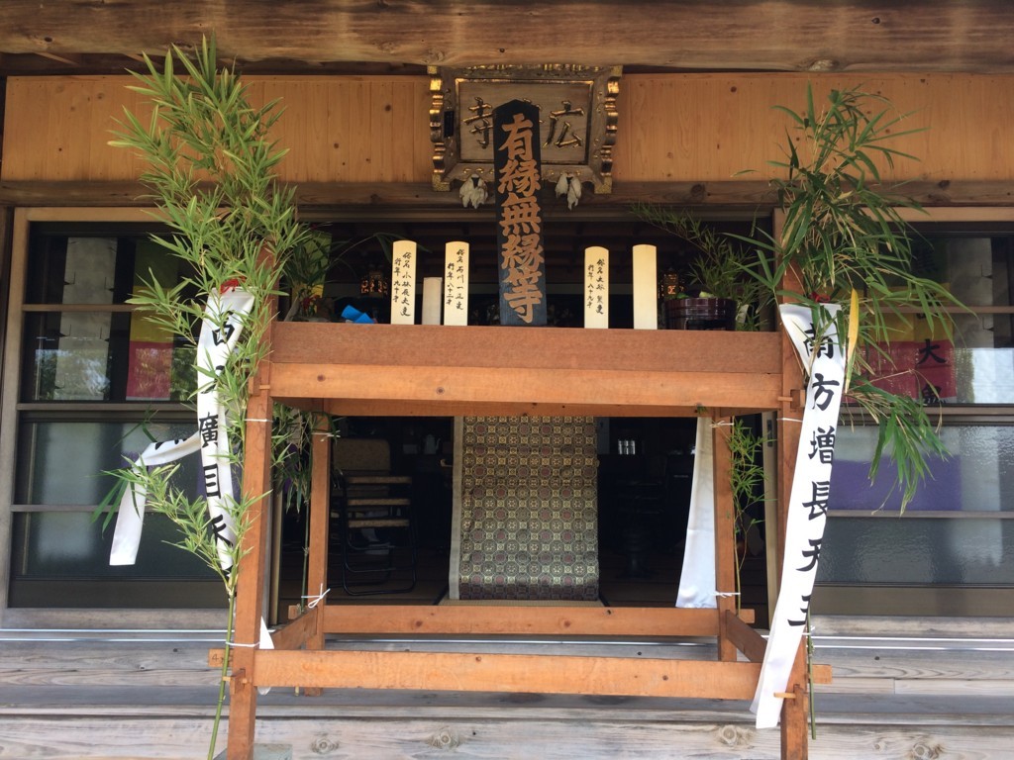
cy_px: 380
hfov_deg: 61.7
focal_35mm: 29
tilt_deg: +3.1
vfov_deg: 48.2
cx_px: 507
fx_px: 849
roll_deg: -0.5
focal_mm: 4.15
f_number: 2.2
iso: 32
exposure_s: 1/127
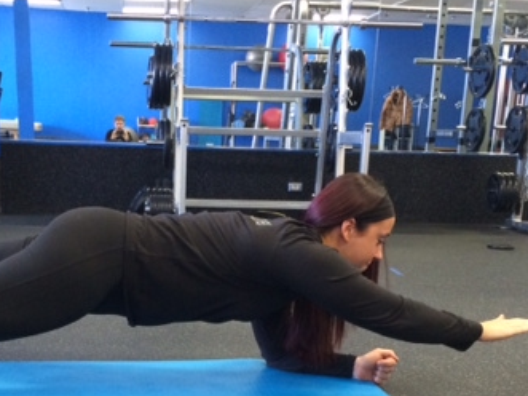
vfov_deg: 24.4
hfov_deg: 33.0
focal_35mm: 58
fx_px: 884
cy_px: 366
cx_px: 183
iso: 250
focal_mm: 4.12
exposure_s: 1/30
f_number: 2.2
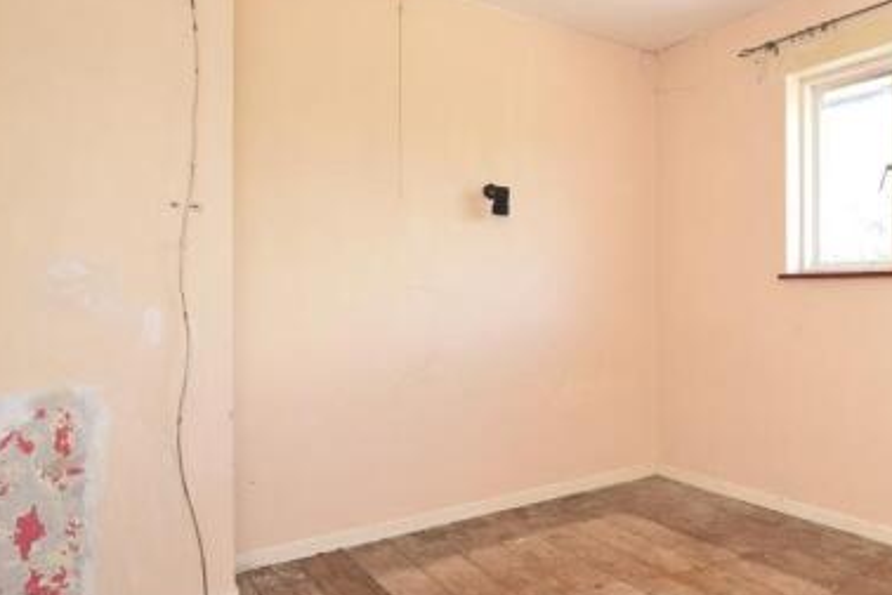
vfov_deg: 49.6
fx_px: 644
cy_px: 299
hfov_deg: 62.0
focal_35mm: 26
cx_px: 746
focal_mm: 10
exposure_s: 1/40
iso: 500
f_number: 9
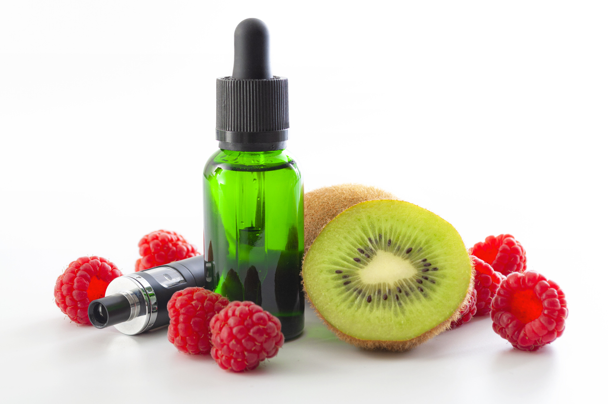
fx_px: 1215
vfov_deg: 18.9
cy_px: 202
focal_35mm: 72
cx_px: 304
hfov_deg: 28.1
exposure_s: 1/125
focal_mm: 48
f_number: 9
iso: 100
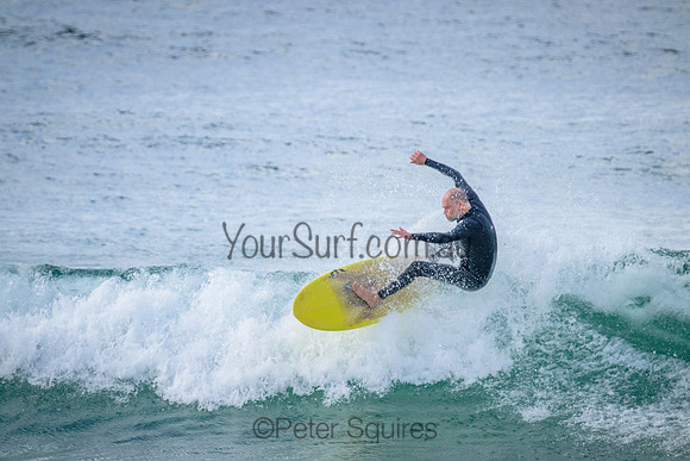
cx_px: 345
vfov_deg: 1.7
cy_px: 230
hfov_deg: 2.6
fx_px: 15336
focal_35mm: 800
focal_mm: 800
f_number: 11
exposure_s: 1/1250
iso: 3200
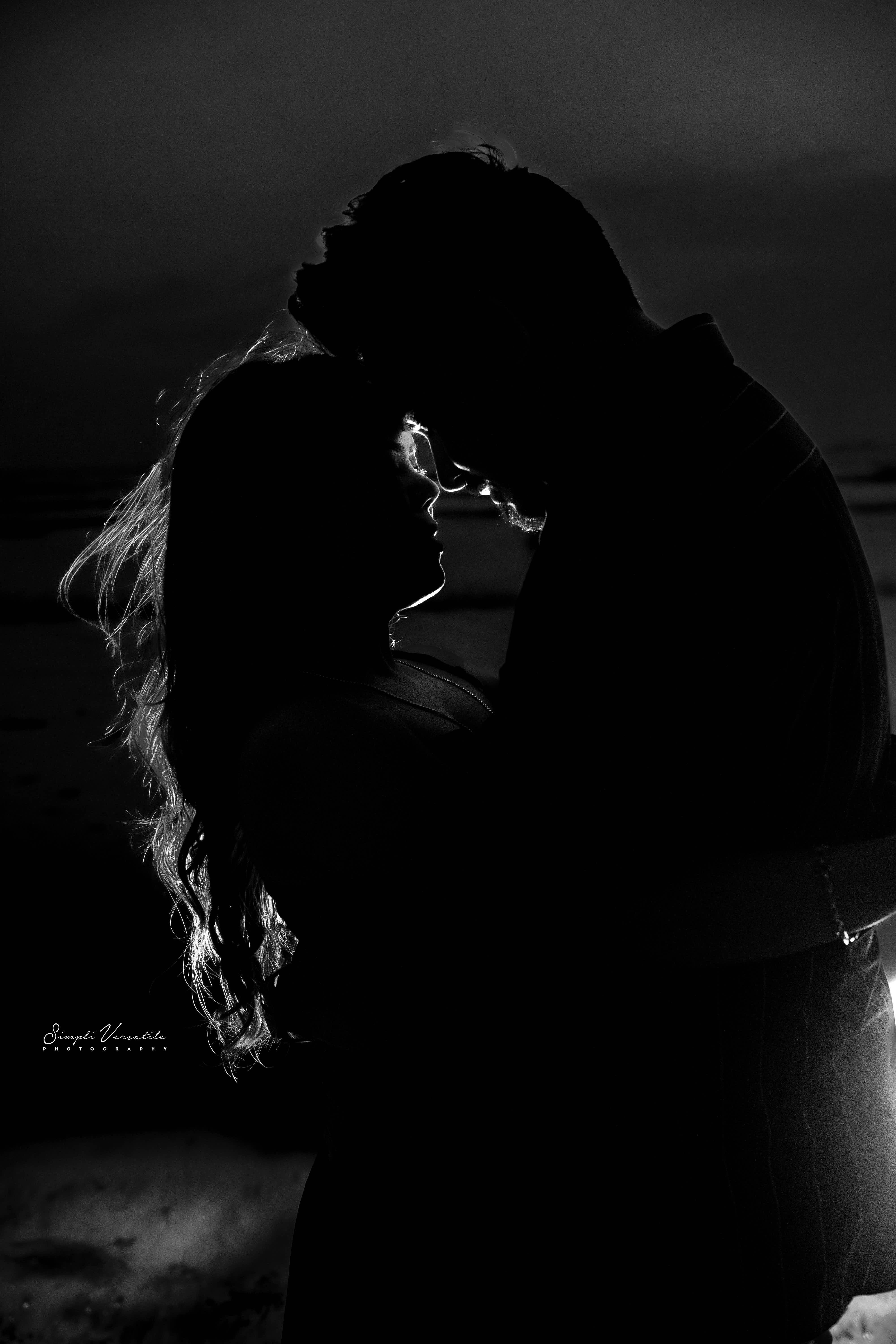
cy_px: 672
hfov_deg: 37.9
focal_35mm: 35
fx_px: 1307
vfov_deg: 54.4
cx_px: 448
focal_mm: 35
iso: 2000
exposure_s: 1/160
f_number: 4
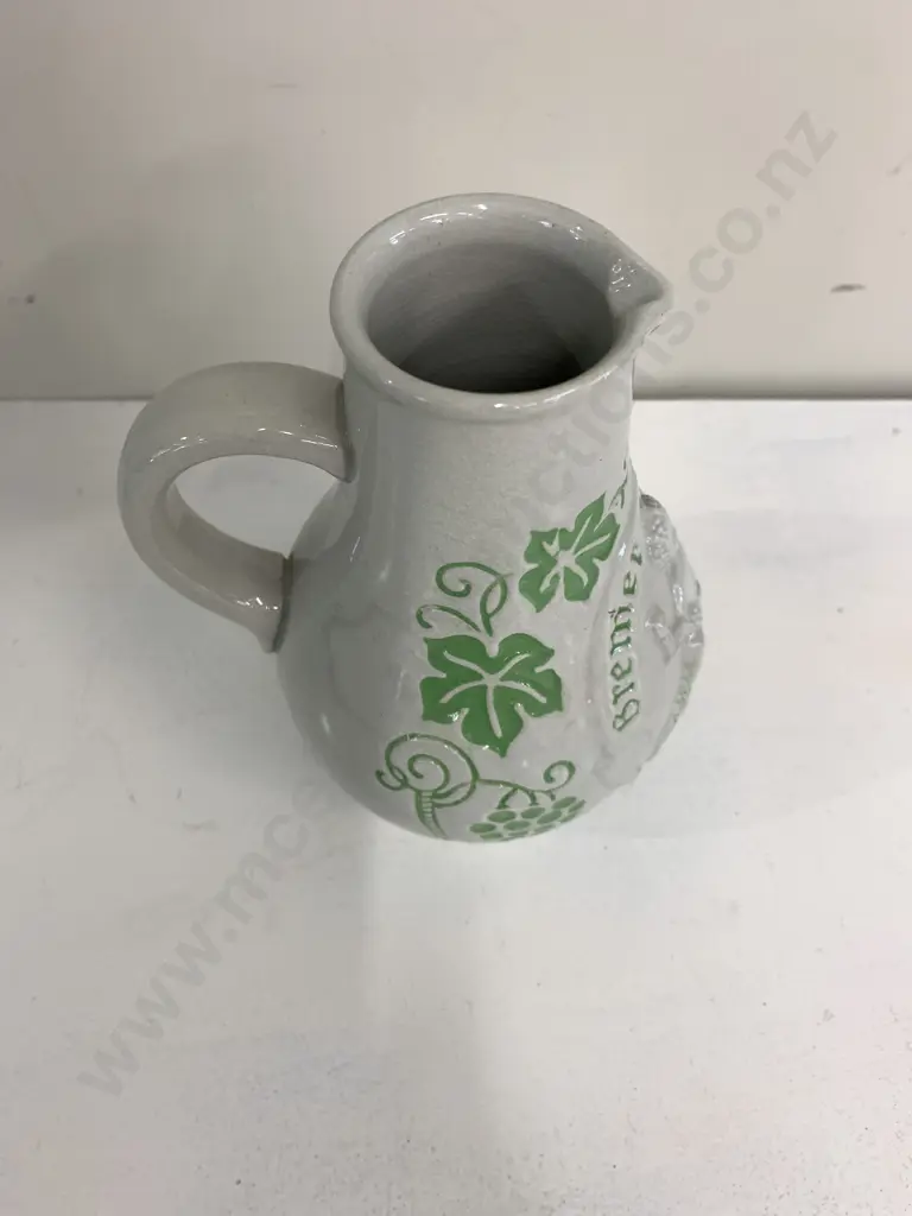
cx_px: 456
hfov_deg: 53.1
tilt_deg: -59.3
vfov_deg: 67.3
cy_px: 608
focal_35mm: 26
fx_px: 913
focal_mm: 4.25
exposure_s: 1/100
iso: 80
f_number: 1.8
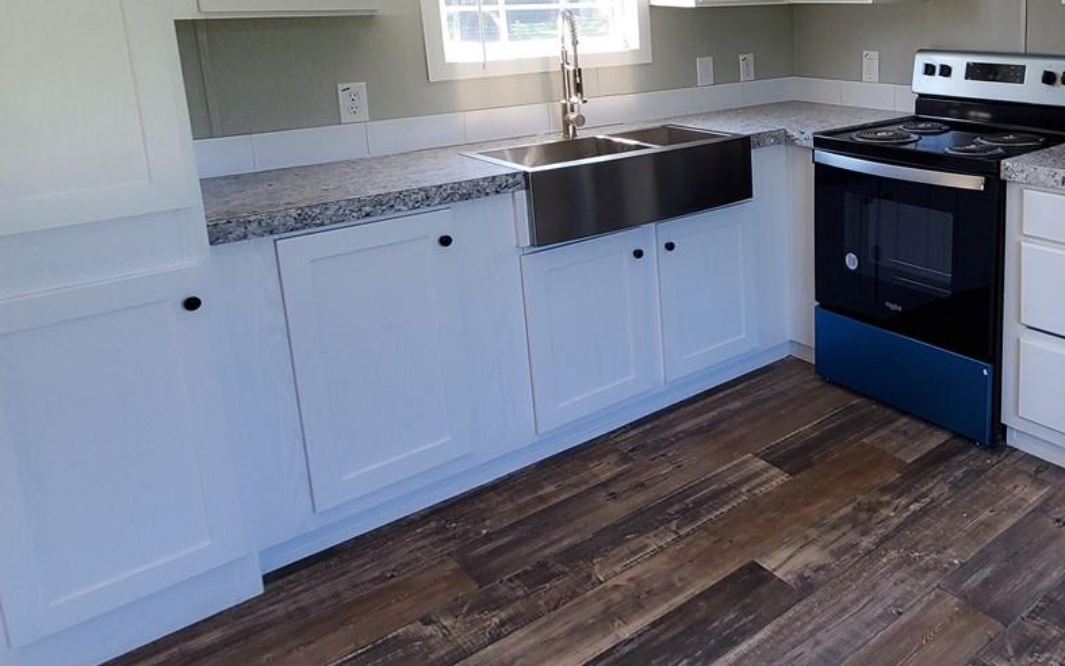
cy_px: 158
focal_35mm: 28
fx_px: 813
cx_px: 836
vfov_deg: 43.0
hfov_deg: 61.5
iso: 80
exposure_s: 1/50
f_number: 2.2
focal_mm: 1.8
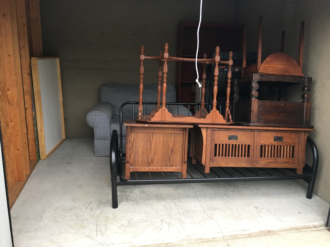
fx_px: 276
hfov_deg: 61.7
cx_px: 165
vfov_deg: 48.2
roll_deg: -1.2
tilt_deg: -13.9
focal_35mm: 29
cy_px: 124
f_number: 2.2
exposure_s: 1/30
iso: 40
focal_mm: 4.15
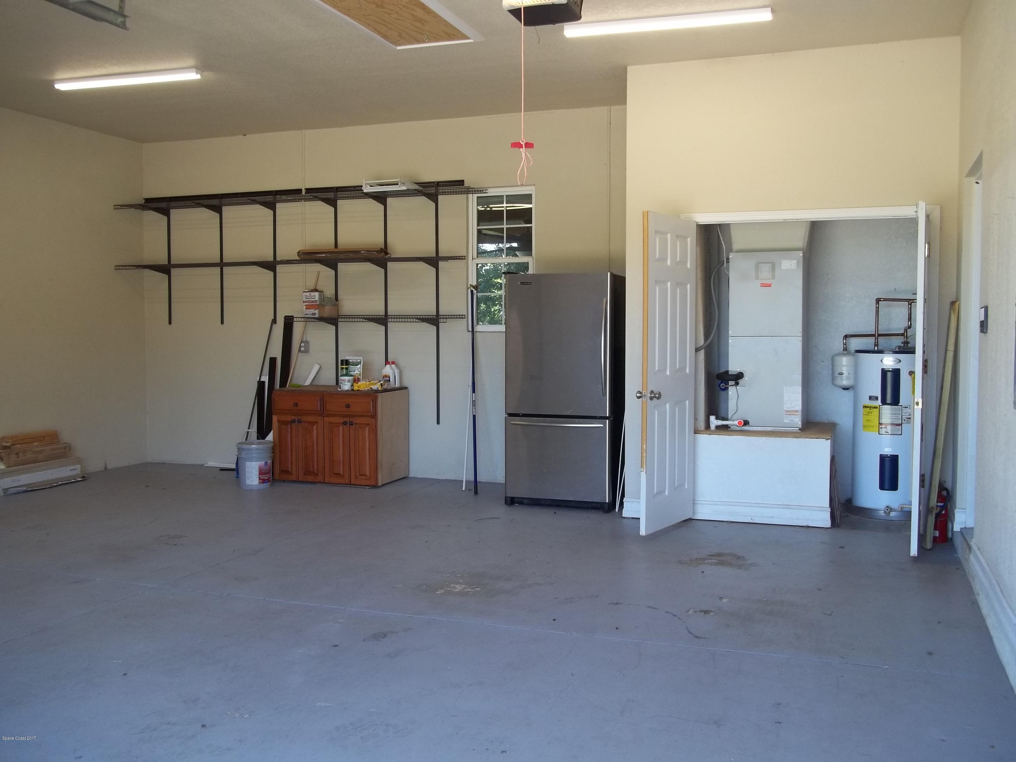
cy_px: 381
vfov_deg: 44.2
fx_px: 939
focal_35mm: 32
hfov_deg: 56.8
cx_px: 508
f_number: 2.9
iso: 64
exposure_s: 1/50
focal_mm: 5.7
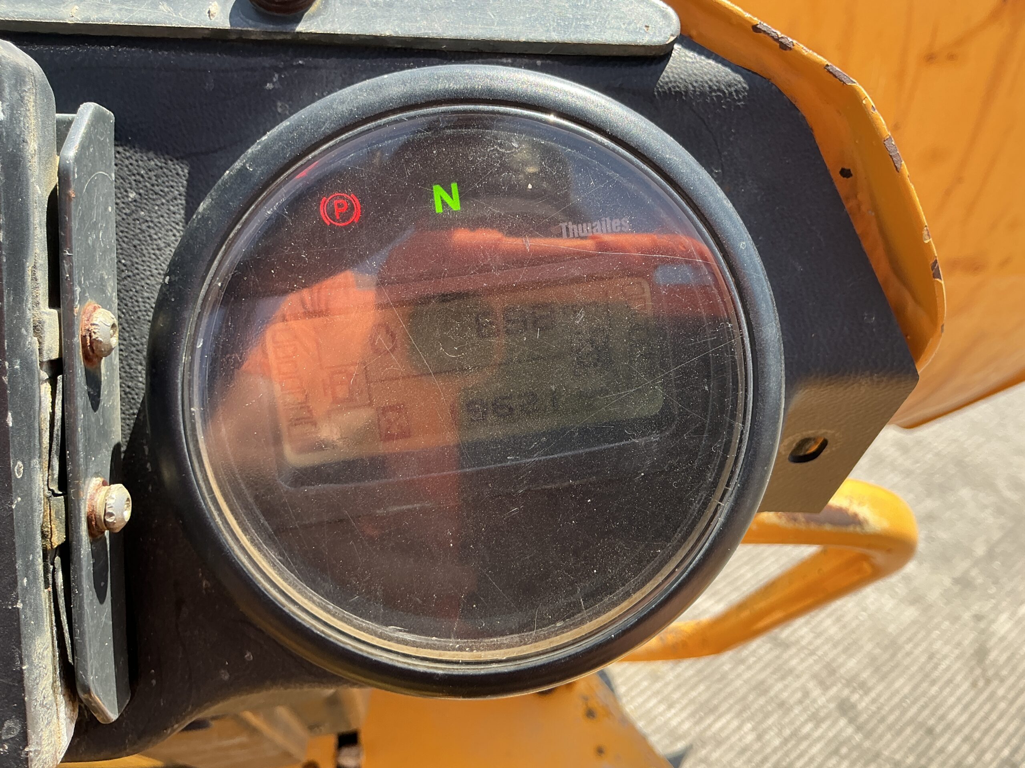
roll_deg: -6.2
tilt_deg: -37.0
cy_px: 384
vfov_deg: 49.7
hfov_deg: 63.4
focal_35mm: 28
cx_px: 512
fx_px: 829
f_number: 1.8
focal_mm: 3
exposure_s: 1/348
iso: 25
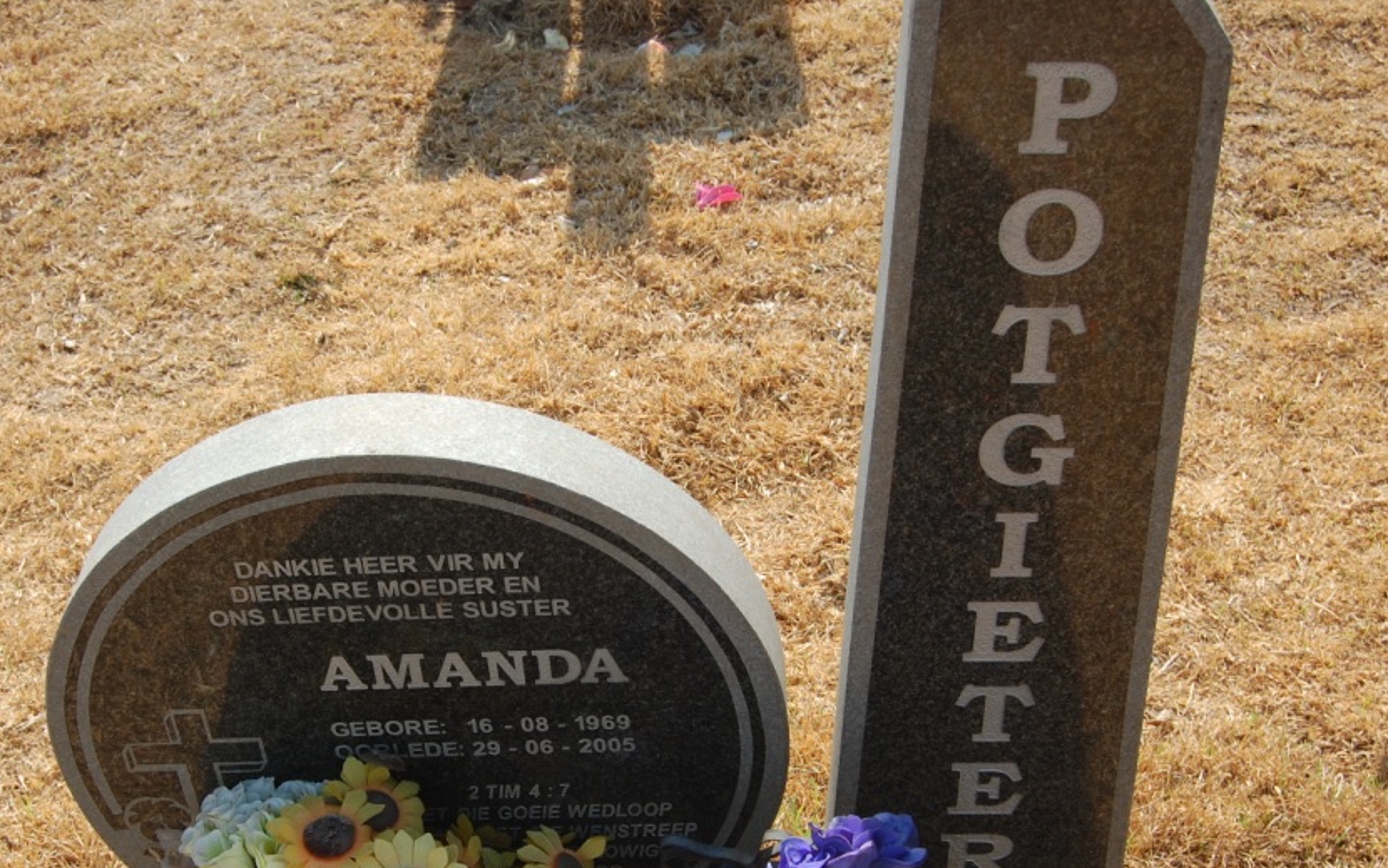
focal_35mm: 49
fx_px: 1854
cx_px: 582
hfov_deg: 40.9
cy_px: 556
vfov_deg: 26.2
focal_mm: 26
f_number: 7.1
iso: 200
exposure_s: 1/200
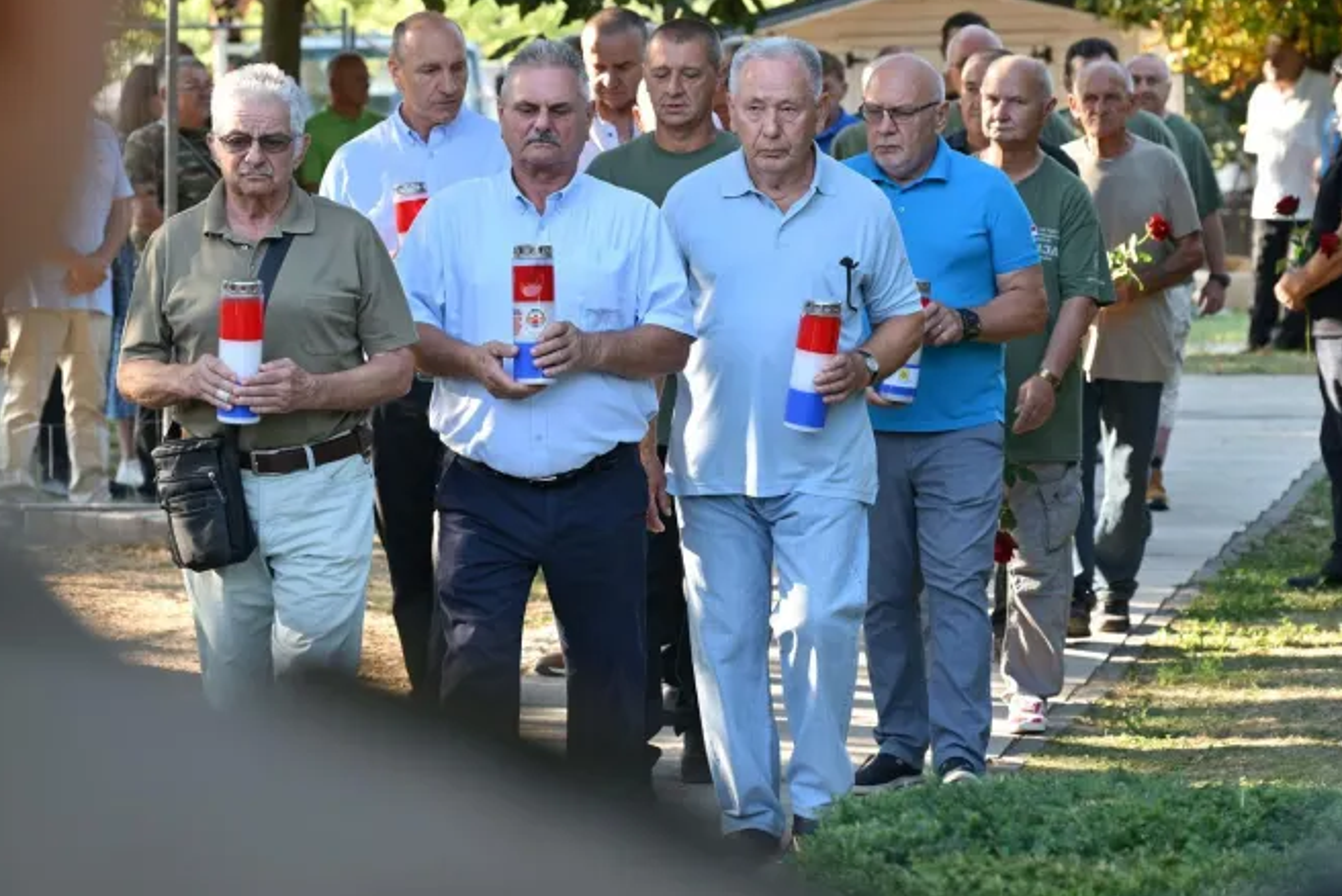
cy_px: 384
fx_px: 4363
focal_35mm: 117
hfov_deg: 17.5
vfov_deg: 11.7
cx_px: 659
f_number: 5
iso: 320
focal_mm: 101
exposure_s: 1/200
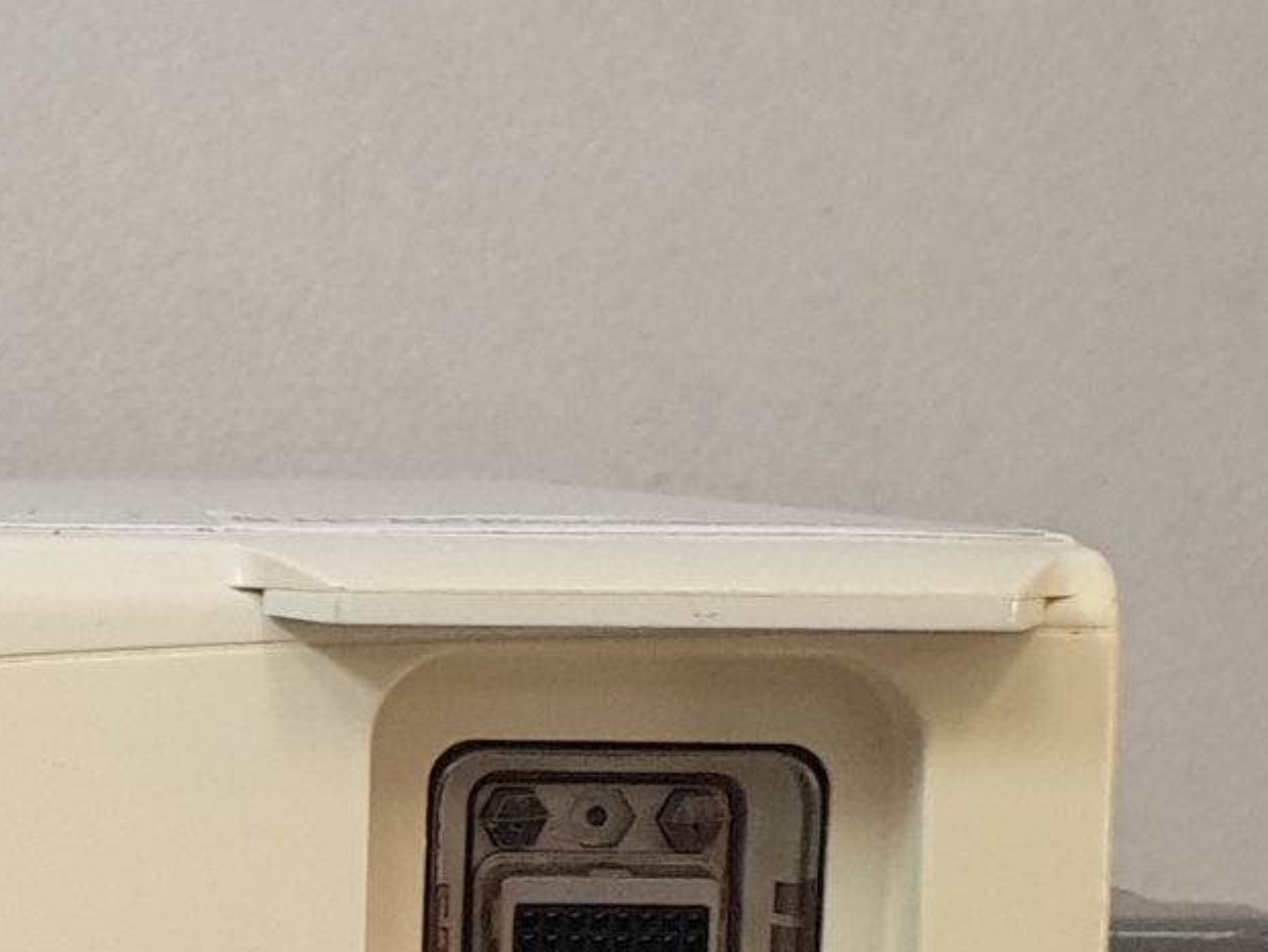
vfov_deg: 13.6
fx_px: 3921
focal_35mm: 107
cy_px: 1015
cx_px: -239
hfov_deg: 17.5
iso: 320
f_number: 2.4
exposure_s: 1/50
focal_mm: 4.3
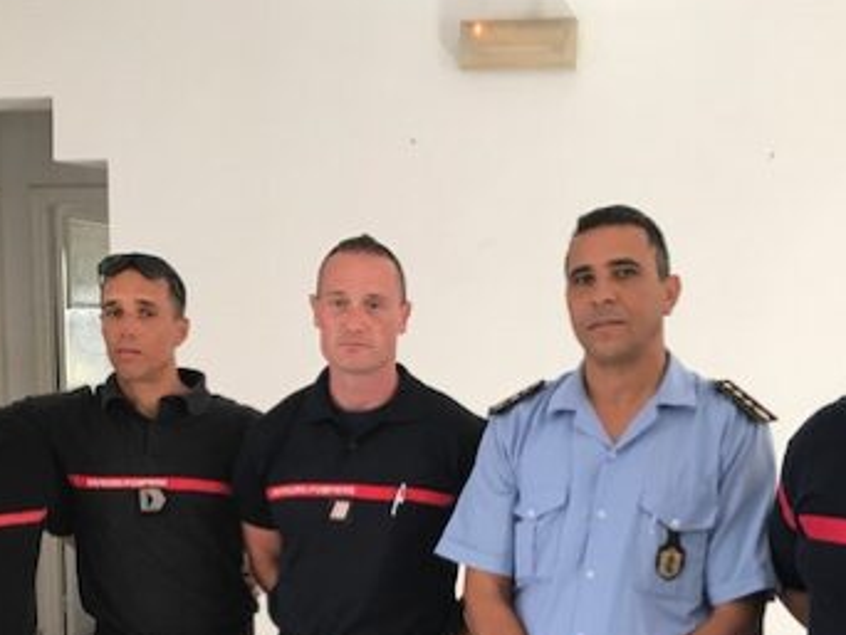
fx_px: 1272
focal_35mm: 52
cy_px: 510
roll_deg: -0.6
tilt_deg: -6.3
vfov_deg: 27.5
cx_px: 453
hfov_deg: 36.8
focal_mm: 3.99
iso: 25
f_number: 1.8
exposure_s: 1/33
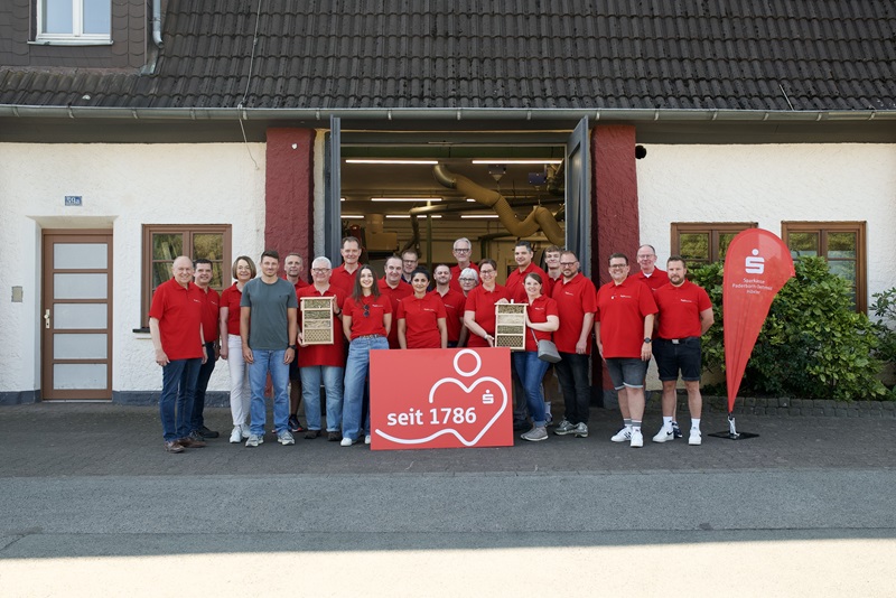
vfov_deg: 41.1
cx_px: 448
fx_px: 797
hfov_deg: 58.7
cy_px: 299
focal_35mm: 32
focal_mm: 32
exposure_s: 1/160
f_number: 5.6
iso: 640
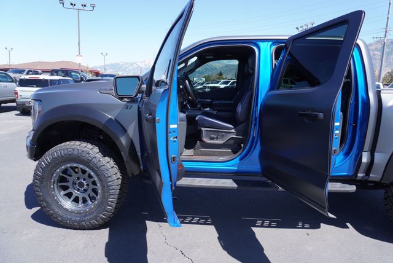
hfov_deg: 73.7
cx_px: 196
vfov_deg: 53.2
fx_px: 262
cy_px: 132
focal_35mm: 24
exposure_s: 1/160
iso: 100
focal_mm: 16
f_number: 6.3
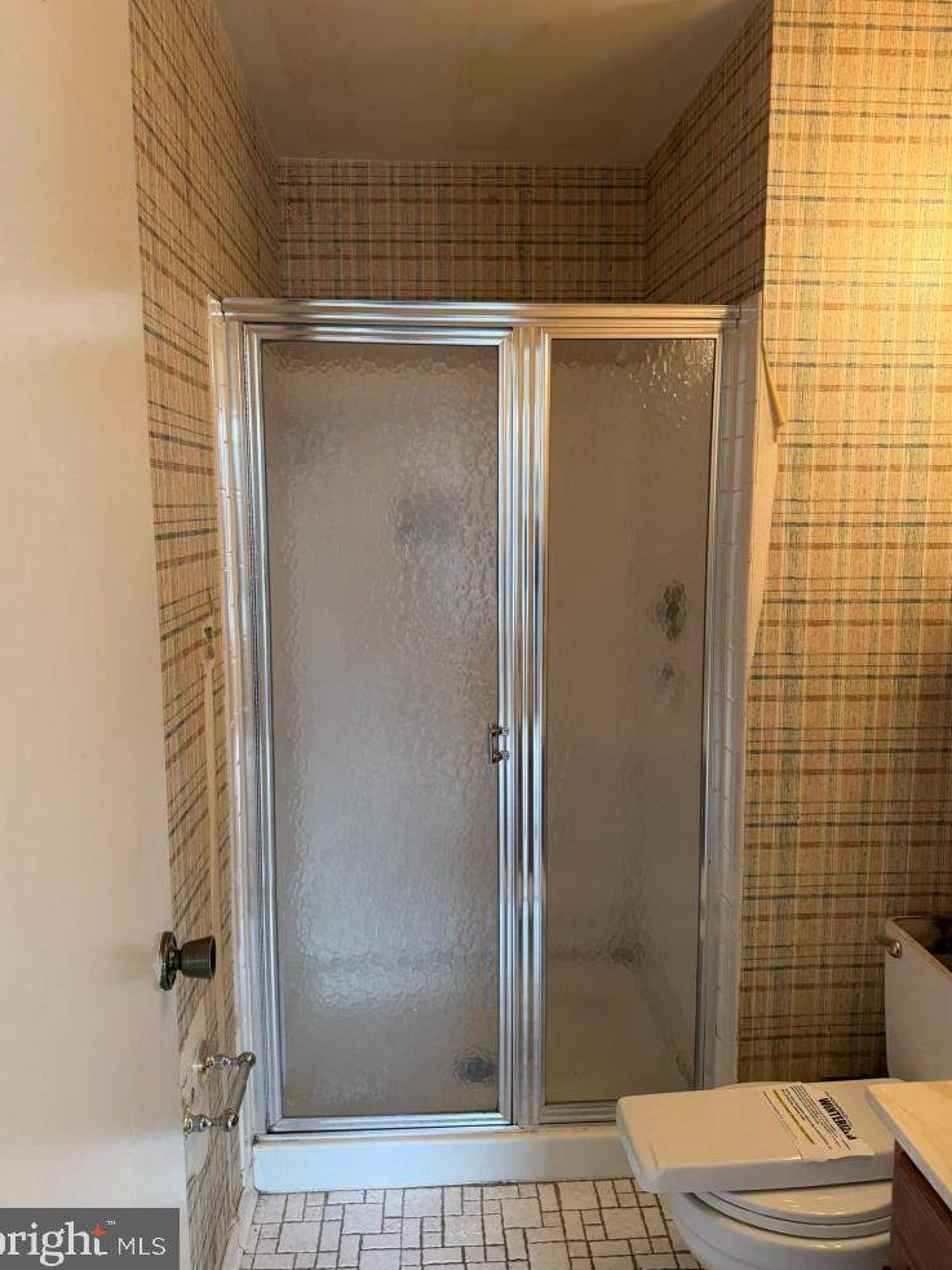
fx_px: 917
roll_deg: +1.0
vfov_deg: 69.4
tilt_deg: -6.6
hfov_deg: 54.9
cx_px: 461
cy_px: 616
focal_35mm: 25
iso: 200
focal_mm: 6.76
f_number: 1.78
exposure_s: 1/120
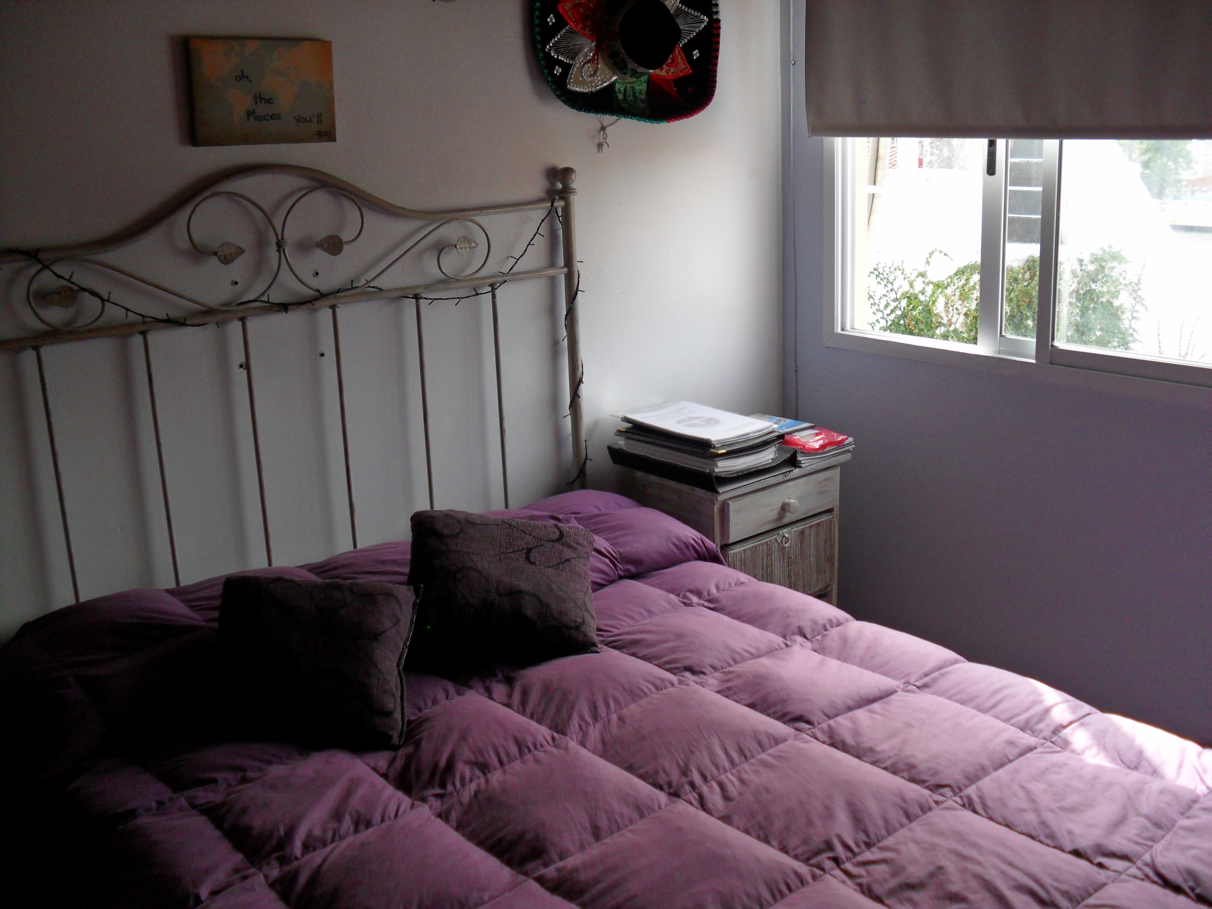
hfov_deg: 52.6
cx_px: 606
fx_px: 1225
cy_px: 454
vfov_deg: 40.7
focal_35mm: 35
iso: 80
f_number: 3
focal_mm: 6.3
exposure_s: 1/125
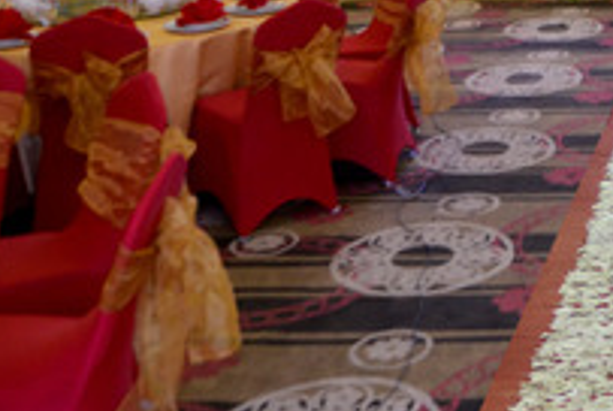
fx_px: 1074
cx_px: 764
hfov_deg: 27.4
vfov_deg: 19.3
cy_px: -181
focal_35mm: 63
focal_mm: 16
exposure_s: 1/80
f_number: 4
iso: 1250
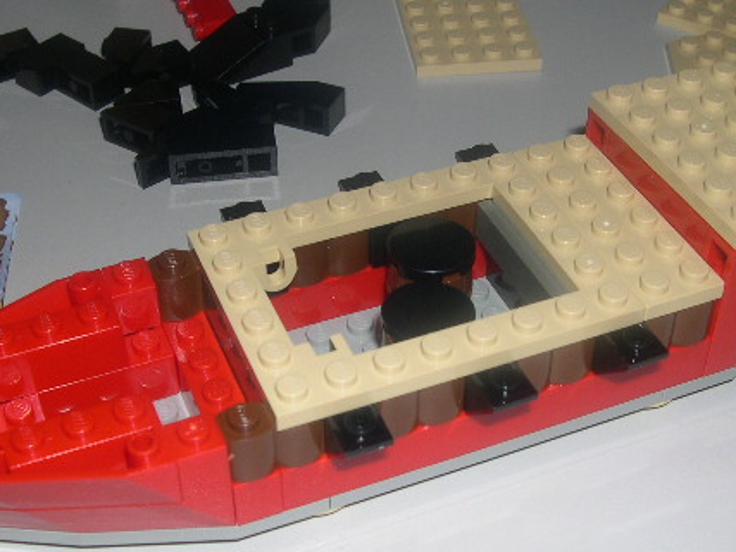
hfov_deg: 33.8
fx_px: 1212
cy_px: 304
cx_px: 341
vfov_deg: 25.6
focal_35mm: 57
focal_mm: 8
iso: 100
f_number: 7.6
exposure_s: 1/60
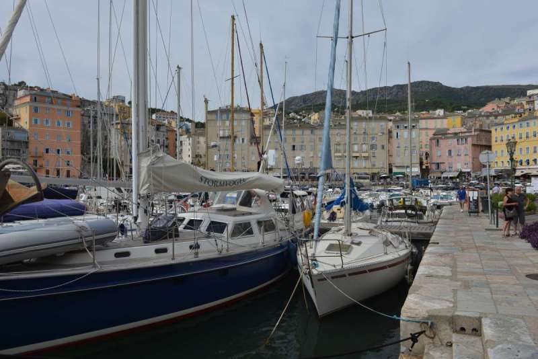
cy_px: 180
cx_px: 269
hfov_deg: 65.5
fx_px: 419
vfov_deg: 46.4
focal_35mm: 28
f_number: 7.1
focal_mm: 28
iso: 125
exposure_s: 1/200
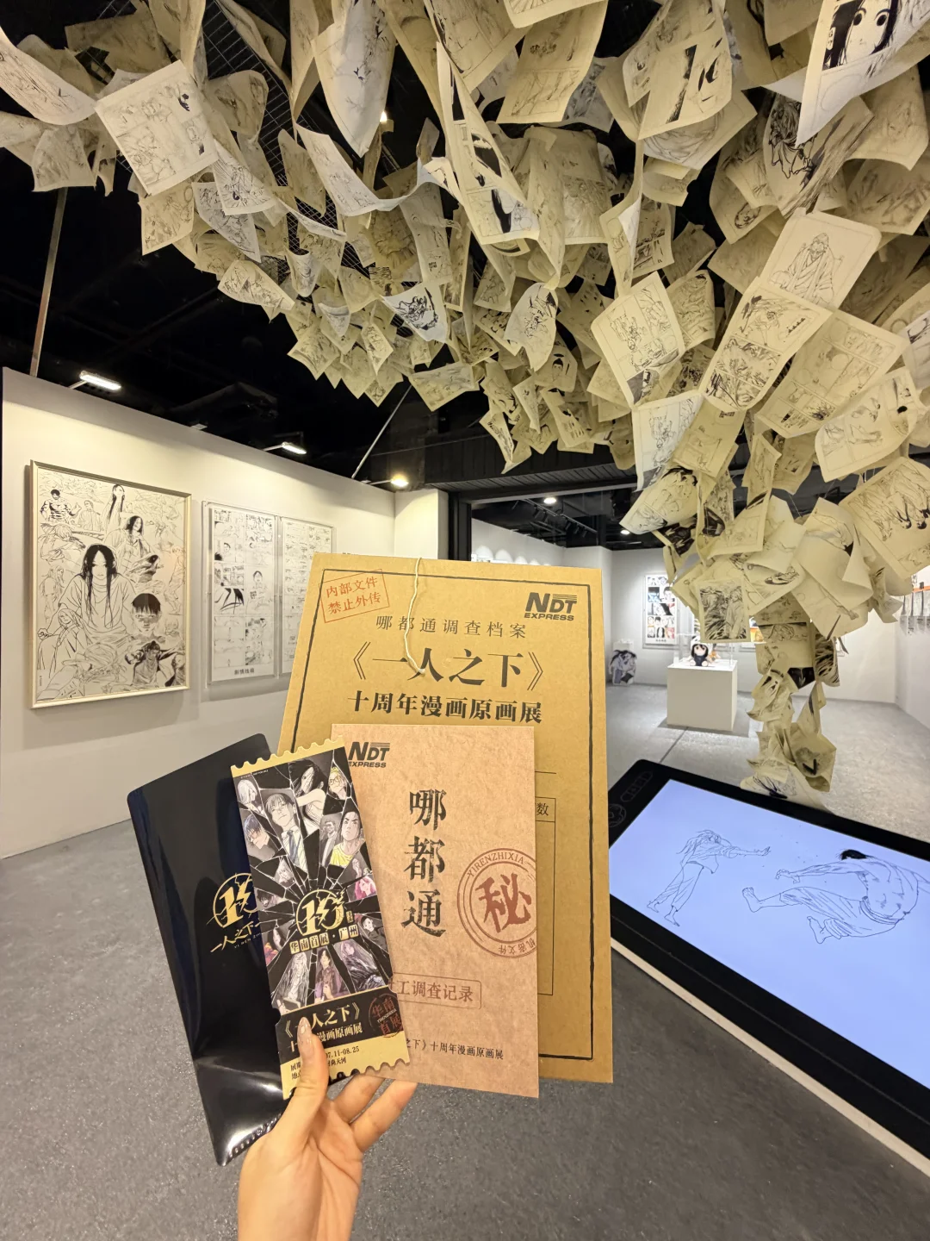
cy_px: 620
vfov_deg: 102.1
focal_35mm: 14
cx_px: 465
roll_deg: -0.8
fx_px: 502
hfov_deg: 85.7
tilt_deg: -0.8
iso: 250
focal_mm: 2.22
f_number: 2.2
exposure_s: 1/100
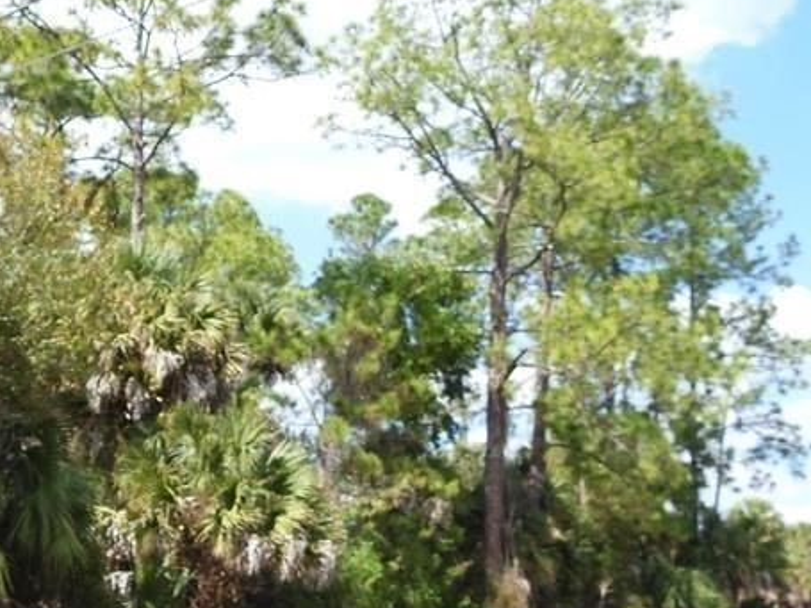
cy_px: 456
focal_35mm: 54
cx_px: 71
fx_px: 1265
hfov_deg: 33.5
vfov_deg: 26.7
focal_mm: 4.3
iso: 100
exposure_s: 1/800
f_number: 2.8
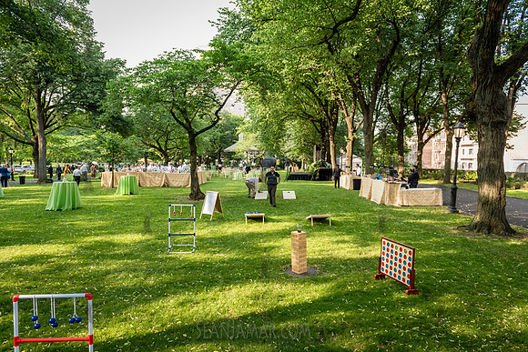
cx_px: 264
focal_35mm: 24
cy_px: 176
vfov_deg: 52.7
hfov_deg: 73.1
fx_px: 356
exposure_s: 1/250
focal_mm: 24
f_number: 3.5
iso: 500
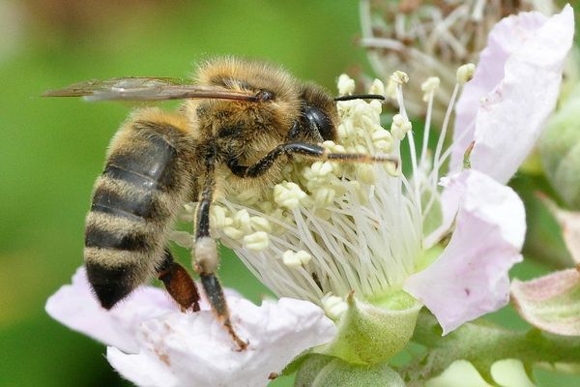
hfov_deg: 17.1
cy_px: 194
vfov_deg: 11.4
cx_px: 290
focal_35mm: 120
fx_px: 1933
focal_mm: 80
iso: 800
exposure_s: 1/250
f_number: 11
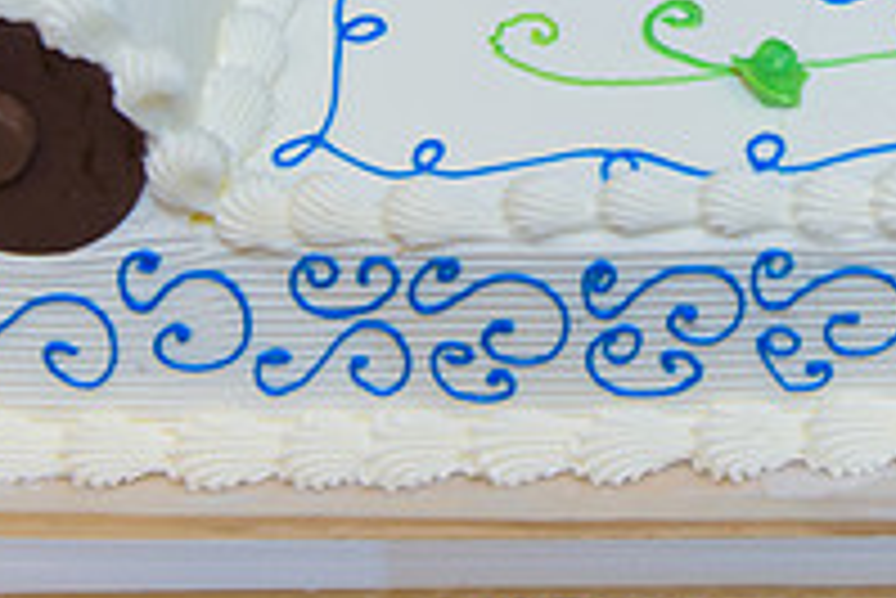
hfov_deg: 18.9
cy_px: -119
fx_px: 2615
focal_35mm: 105
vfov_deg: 12.7
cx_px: 914
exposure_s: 1/125
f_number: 3.2
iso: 800
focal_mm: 36
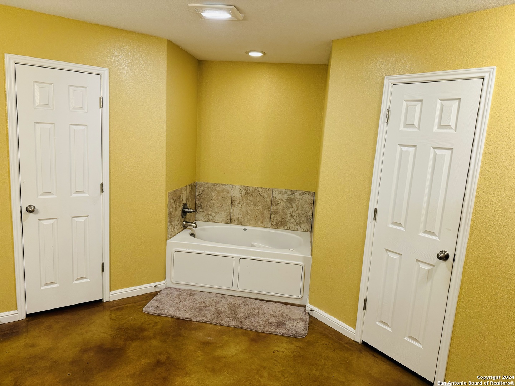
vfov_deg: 56.8
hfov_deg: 71.6
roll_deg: -3.8
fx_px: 357
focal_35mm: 24
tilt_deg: -9.8
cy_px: 193
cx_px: 258
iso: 200
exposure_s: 1/120
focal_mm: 6.76
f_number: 1.78
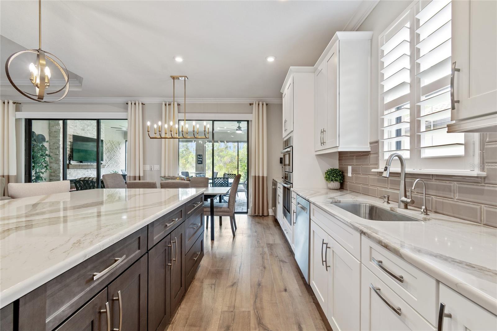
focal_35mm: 15
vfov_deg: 77.3
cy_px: 166
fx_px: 207
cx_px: 248
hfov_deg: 100.4
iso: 100
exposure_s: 1/1.67
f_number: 7.1
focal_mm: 10
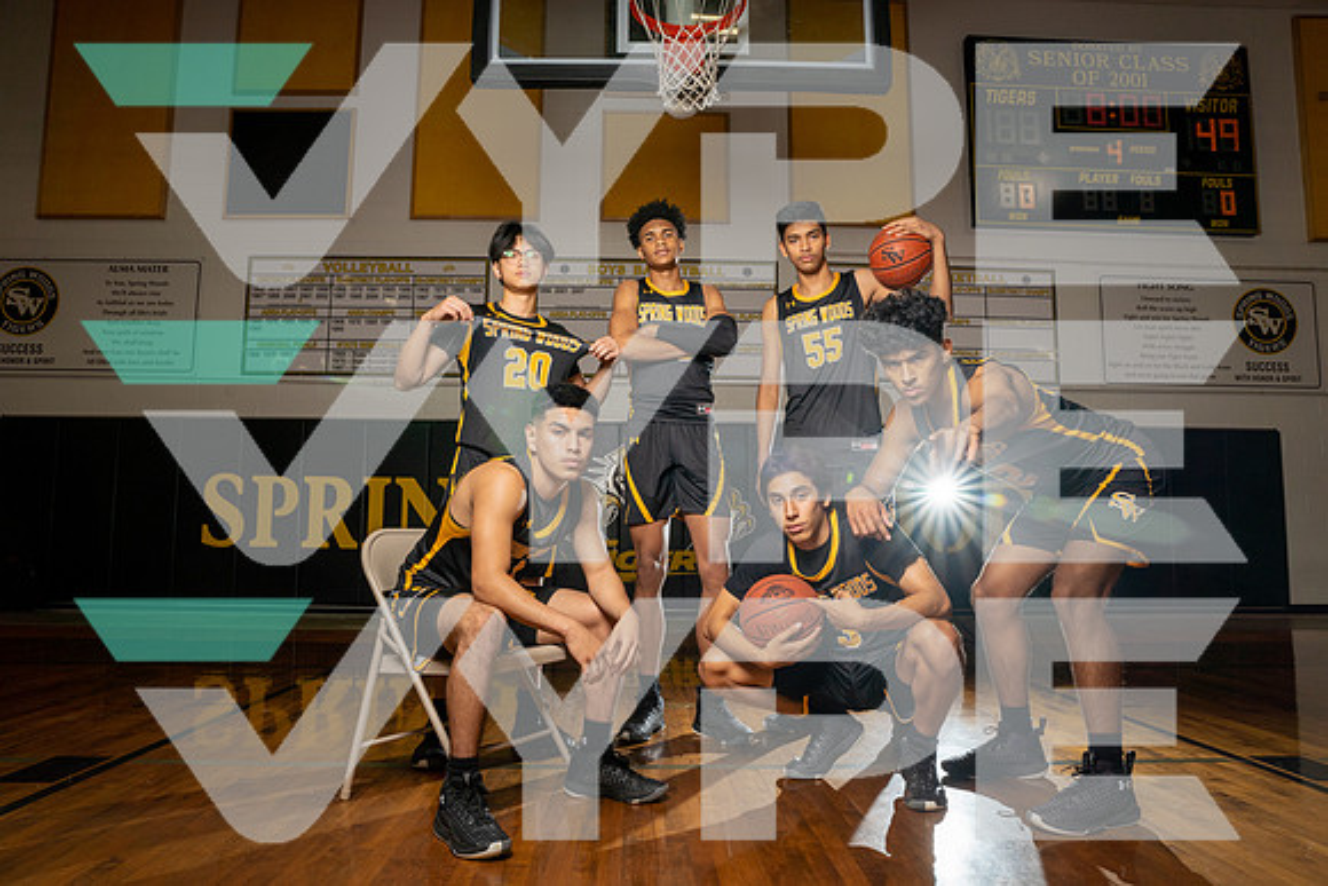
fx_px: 885
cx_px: 664
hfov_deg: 73.7
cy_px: 443
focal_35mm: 24
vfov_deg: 53.2
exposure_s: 1/250
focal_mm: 24
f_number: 9
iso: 250
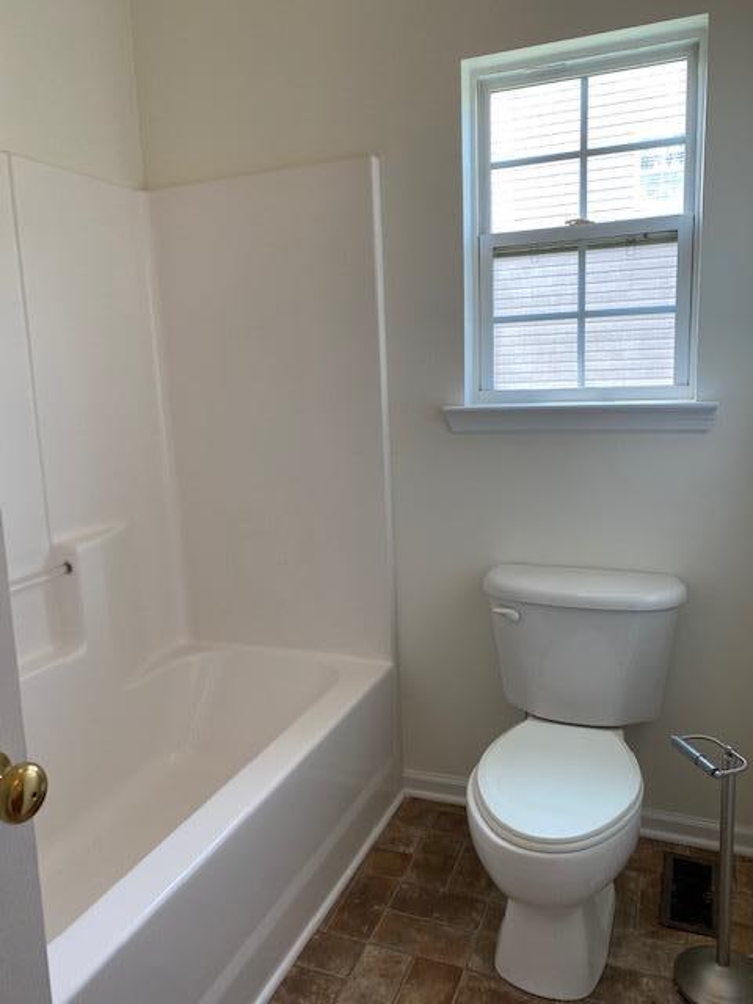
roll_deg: +2.0
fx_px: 754
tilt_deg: -8.4
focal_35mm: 26
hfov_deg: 53.1
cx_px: 376
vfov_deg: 67.3
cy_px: 502
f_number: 1.8
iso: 64
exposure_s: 1/120
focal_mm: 4.25
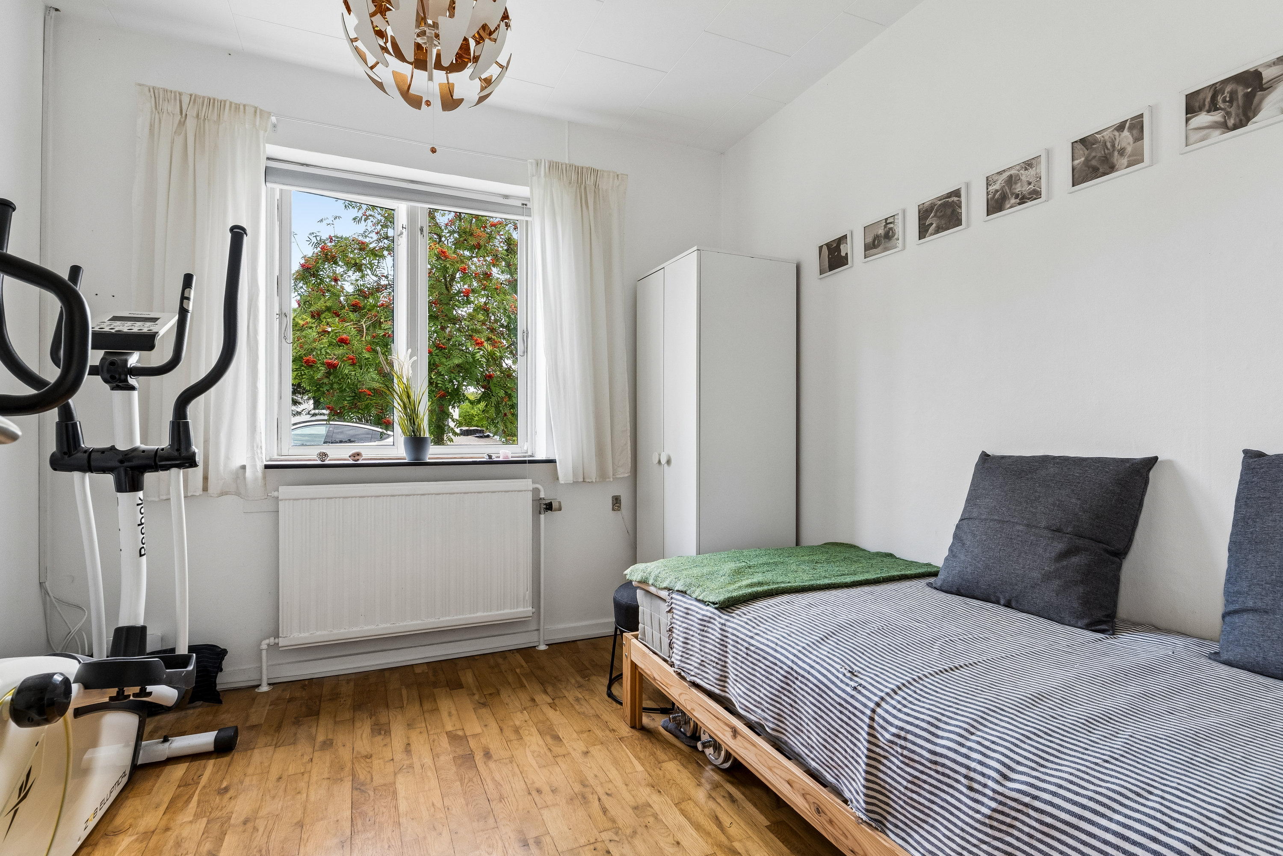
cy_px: 428
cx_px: 642
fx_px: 641
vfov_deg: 67.4
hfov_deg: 90.0
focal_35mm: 18
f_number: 8
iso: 400
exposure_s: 1/10
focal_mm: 12
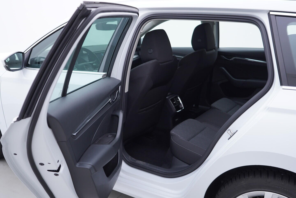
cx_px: 148
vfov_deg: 36.9
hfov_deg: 53.1
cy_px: 99
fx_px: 296
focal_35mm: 36
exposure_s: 1/50
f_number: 3.2
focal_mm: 24
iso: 125
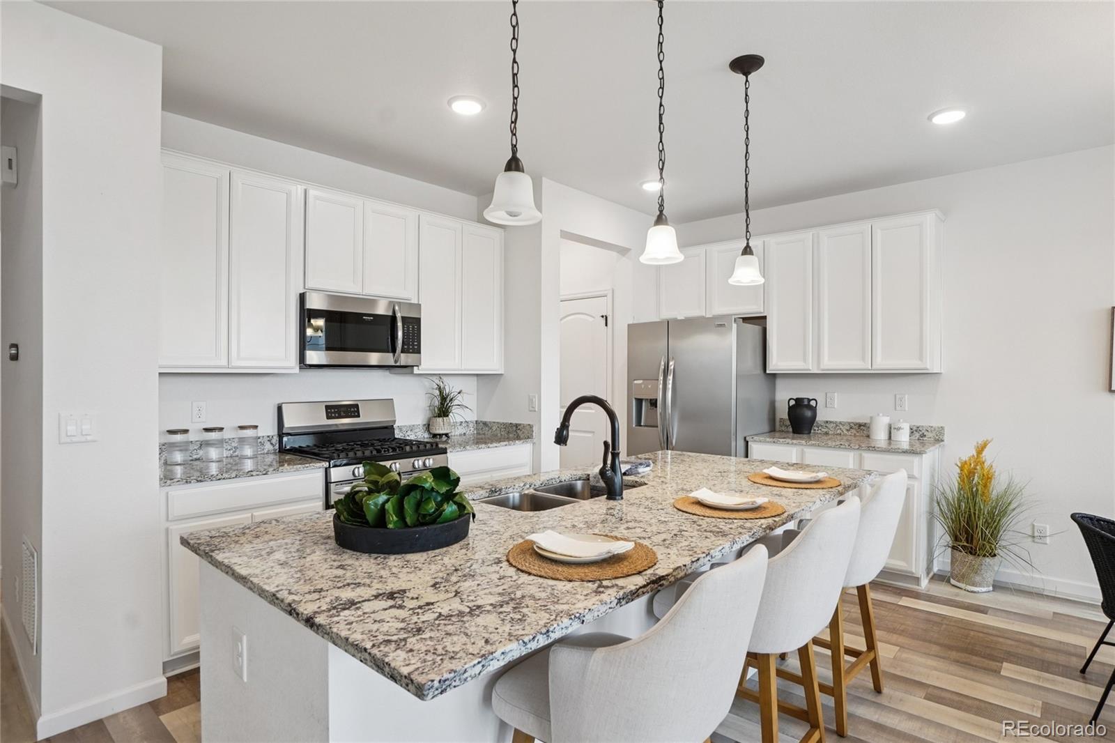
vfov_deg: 67.4
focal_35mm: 18
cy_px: 372
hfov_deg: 90.0
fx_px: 557
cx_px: 558
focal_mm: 12
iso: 400
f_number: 8
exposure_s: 1/30
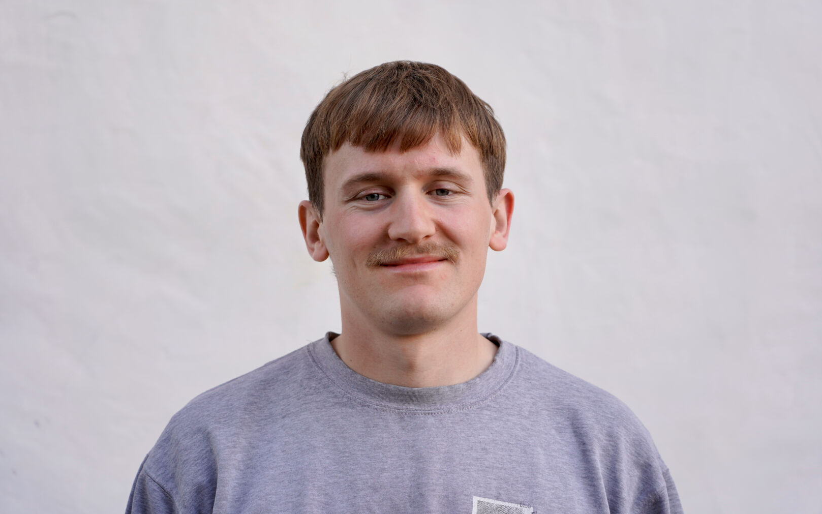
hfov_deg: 21.2
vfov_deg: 13.4
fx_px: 2196
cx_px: 411
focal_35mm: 98
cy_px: 257
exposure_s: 1/160
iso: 160
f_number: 4
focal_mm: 96
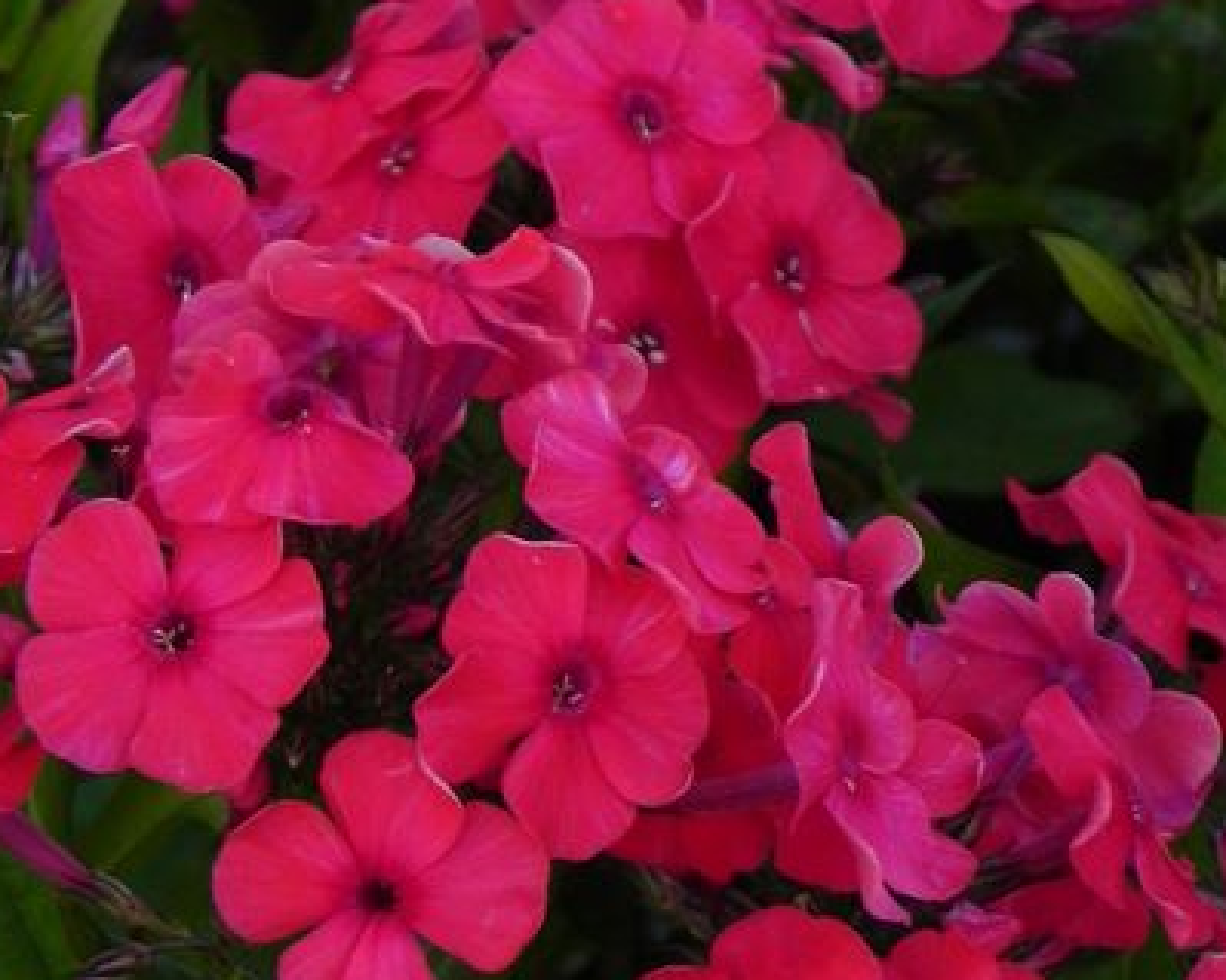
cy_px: 369
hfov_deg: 5.4
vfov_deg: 4.3
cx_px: 541
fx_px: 13059
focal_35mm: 360
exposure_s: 1/30
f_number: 5
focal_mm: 32.7
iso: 160
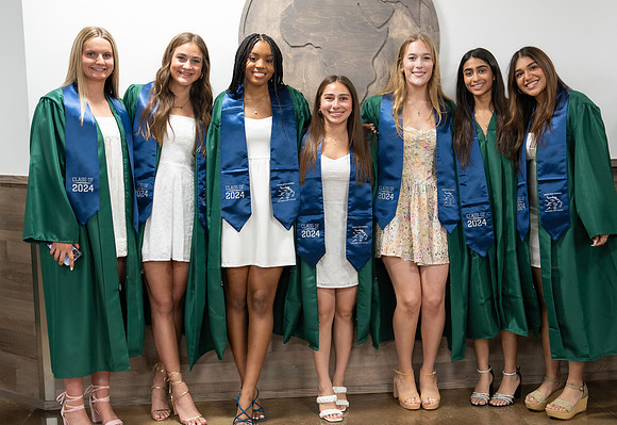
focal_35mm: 54
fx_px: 930
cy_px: 205
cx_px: 329
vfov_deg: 25.7
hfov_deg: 36.7
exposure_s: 1/320
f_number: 1.2
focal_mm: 50
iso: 640
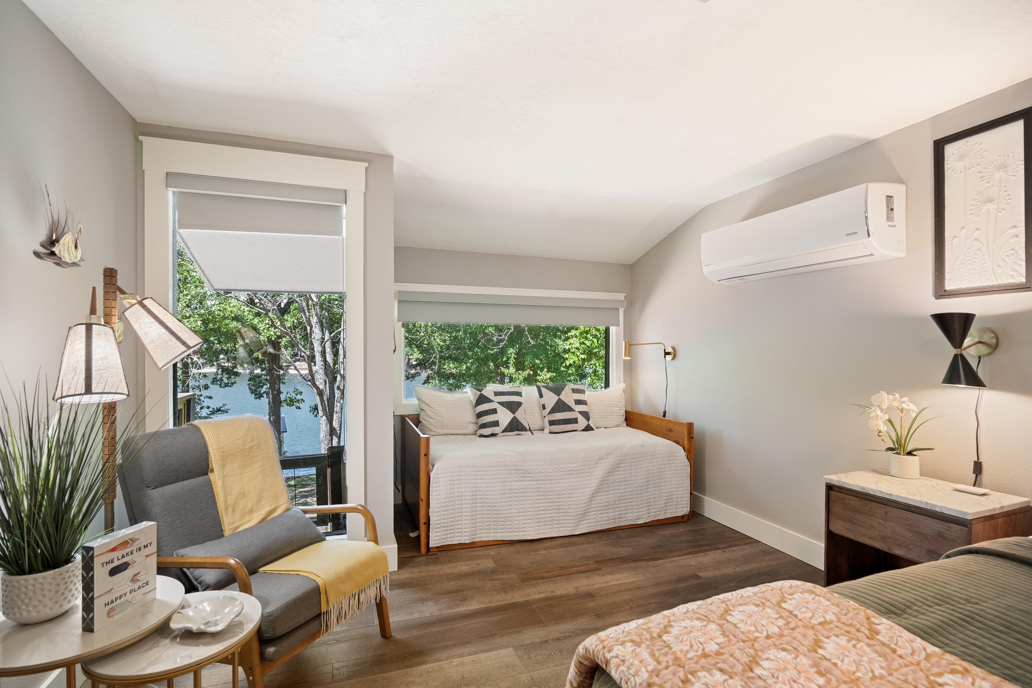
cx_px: 516
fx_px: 459
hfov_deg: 96.7
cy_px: 344
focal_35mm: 16
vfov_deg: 73.7
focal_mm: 16
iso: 1250
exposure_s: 1/15
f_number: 4.5
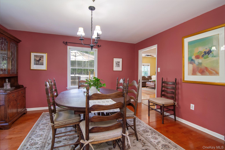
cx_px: 112
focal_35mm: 16
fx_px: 103
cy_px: 75
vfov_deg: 72.0
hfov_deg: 95.0
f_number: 8
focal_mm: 11
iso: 640
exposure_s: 1/30
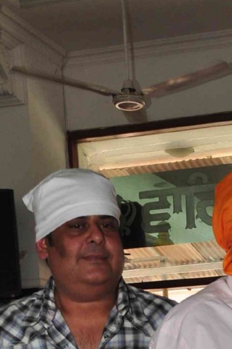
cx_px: 321
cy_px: 499
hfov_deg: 13.0
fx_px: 978
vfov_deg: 18.3
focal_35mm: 101
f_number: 6.3
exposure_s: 1/160
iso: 400
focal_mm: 22
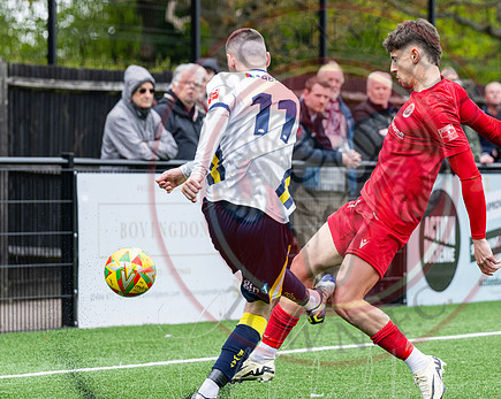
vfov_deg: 6.0
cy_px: 196
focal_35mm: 259
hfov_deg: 7.5
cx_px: 387
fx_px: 3836
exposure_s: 1/1600
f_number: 4
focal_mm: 145
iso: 500
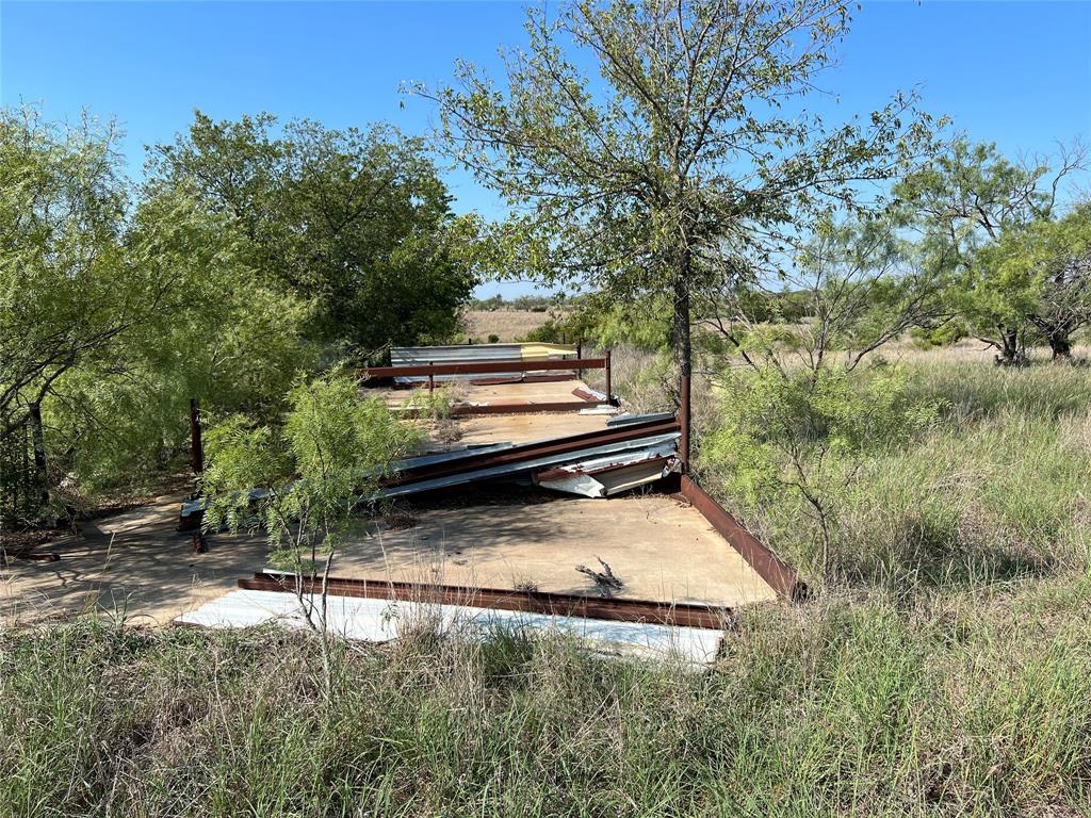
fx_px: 819
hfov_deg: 67.3
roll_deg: +1.0
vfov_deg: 53.1
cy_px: 409
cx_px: 546
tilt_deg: -7.2
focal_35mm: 26
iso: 50
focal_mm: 5.7
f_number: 1.5
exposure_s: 1/3356
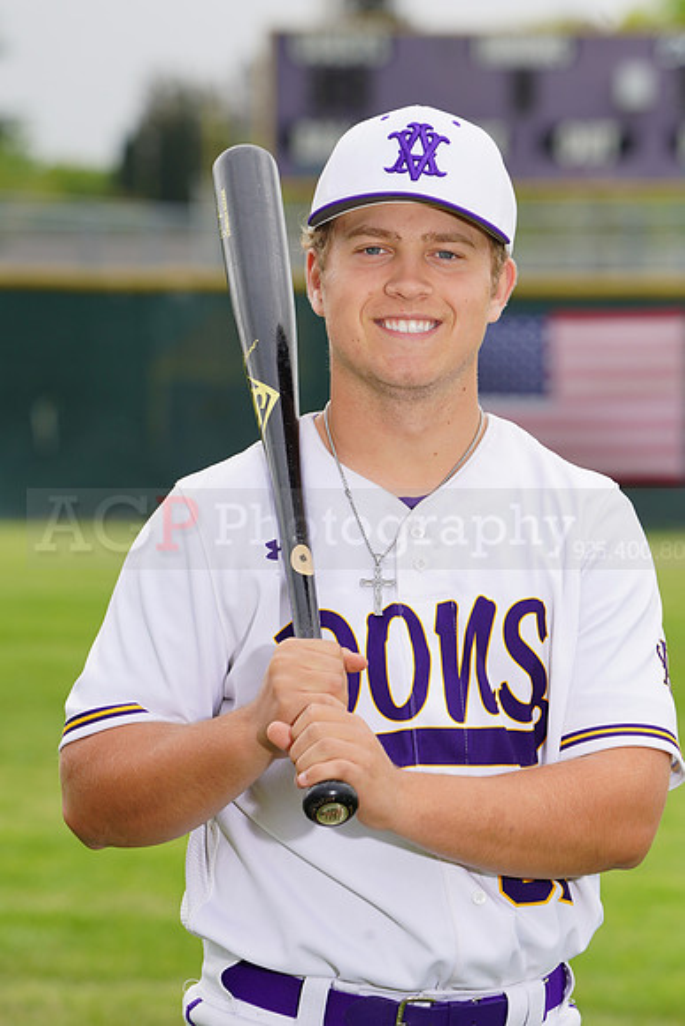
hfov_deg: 5.4
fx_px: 7216
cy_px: 513
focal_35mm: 253
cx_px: 342
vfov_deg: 8.1
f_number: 9
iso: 200
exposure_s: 1/250
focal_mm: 253
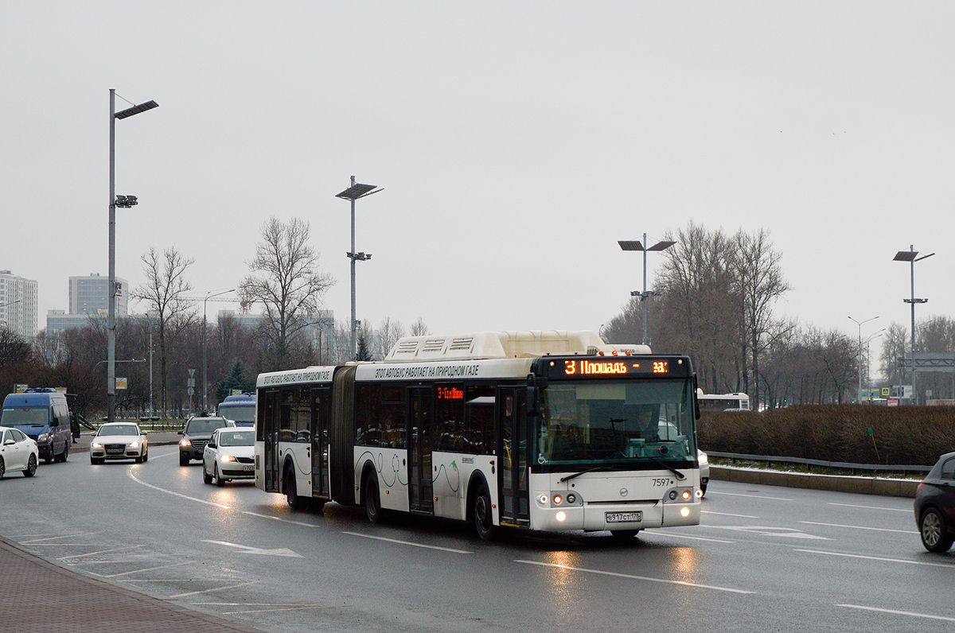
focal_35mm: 72
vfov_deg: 18.9
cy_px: 316
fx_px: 1907
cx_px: 478
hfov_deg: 28.1
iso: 200
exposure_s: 1/250
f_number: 5.3
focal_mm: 48
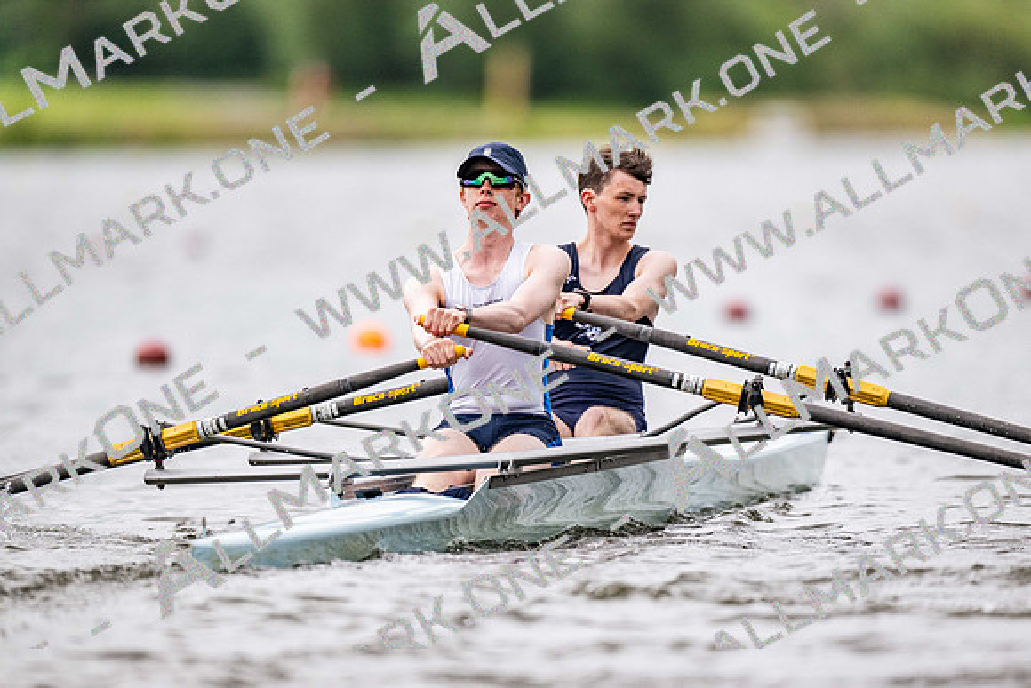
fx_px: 17187
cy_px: 344
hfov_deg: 3.4
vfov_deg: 2.3
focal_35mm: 600
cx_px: 516
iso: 1000
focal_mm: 600
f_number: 4
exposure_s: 1/2500
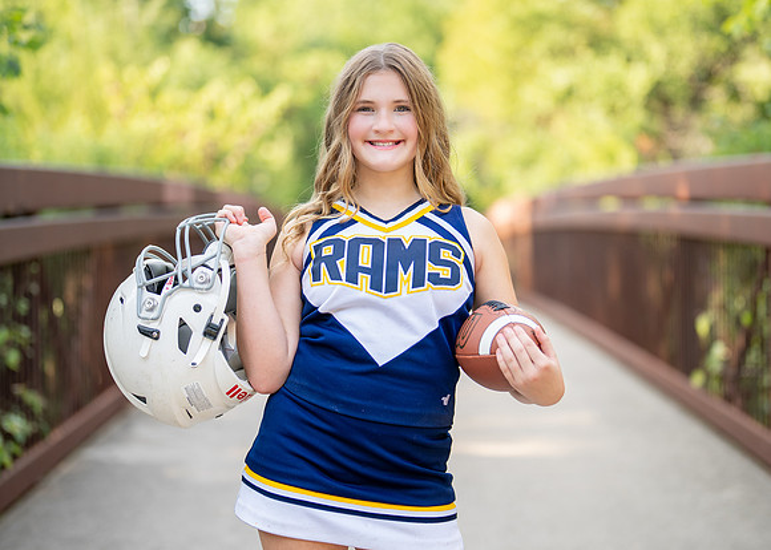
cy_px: 264
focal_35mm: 72
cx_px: 398
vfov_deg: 19.9
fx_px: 1569
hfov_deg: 27.6
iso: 100
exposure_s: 1/640
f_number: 1.2
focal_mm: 50
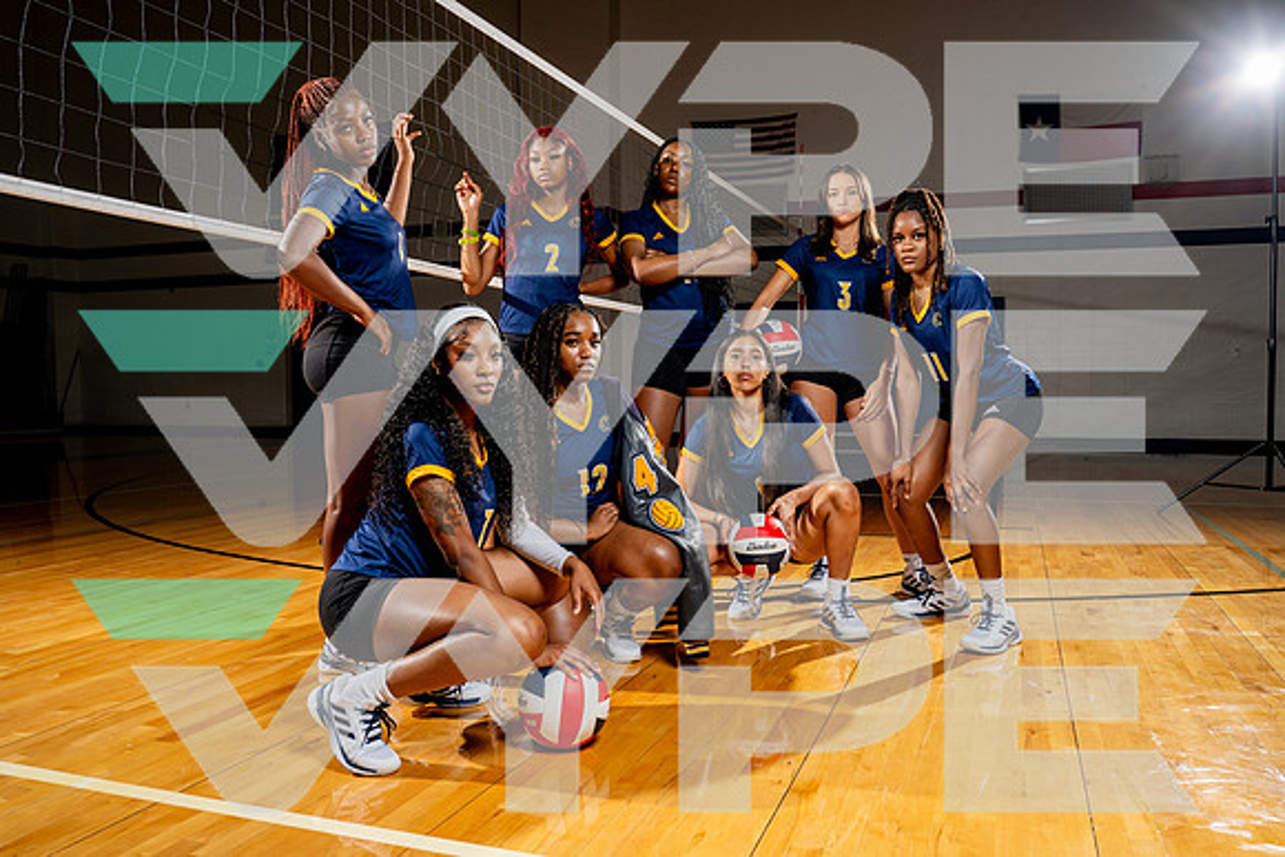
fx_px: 1028
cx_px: 642
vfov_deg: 45.3
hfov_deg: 64.0
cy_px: 428
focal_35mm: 29
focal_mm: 28
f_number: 5.6
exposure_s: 1/250
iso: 100
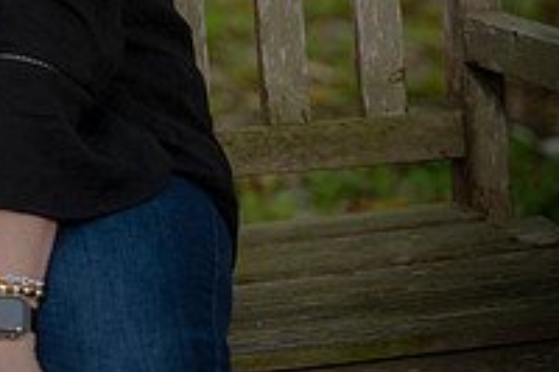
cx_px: -212
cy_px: -162
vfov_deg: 4.1
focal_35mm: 337
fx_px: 5228
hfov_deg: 6.1
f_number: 3.5
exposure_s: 1/200
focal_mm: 116
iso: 160
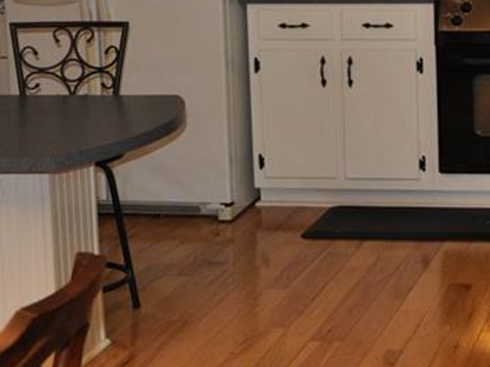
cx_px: 538
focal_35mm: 108
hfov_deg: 17.6
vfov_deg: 13.6
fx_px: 1528
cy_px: 34
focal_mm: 26
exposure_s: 1/60
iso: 800
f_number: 4
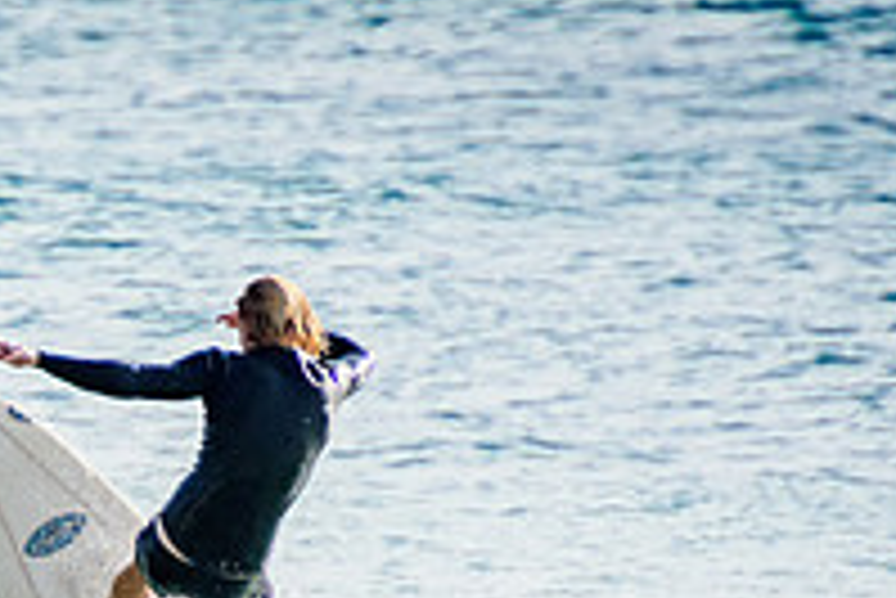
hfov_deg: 1.2
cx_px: -149
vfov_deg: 0.8
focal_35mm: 1745
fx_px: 43461
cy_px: 726
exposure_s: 1/2000
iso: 360
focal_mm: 400
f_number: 5.6
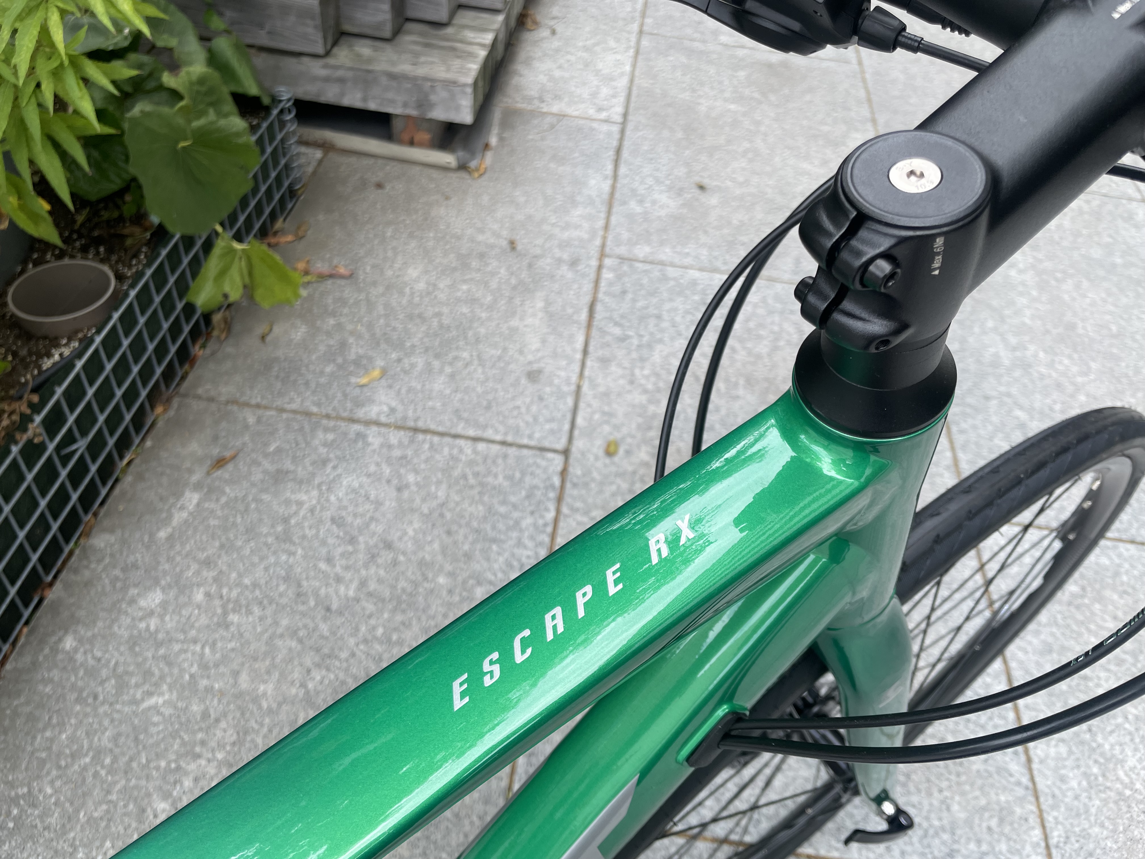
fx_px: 860
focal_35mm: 26
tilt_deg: -46.1
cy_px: 430
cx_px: 572
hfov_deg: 67.3
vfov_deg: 53.1
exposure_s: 1/647
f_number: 1.6
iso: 32
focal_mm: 4.2
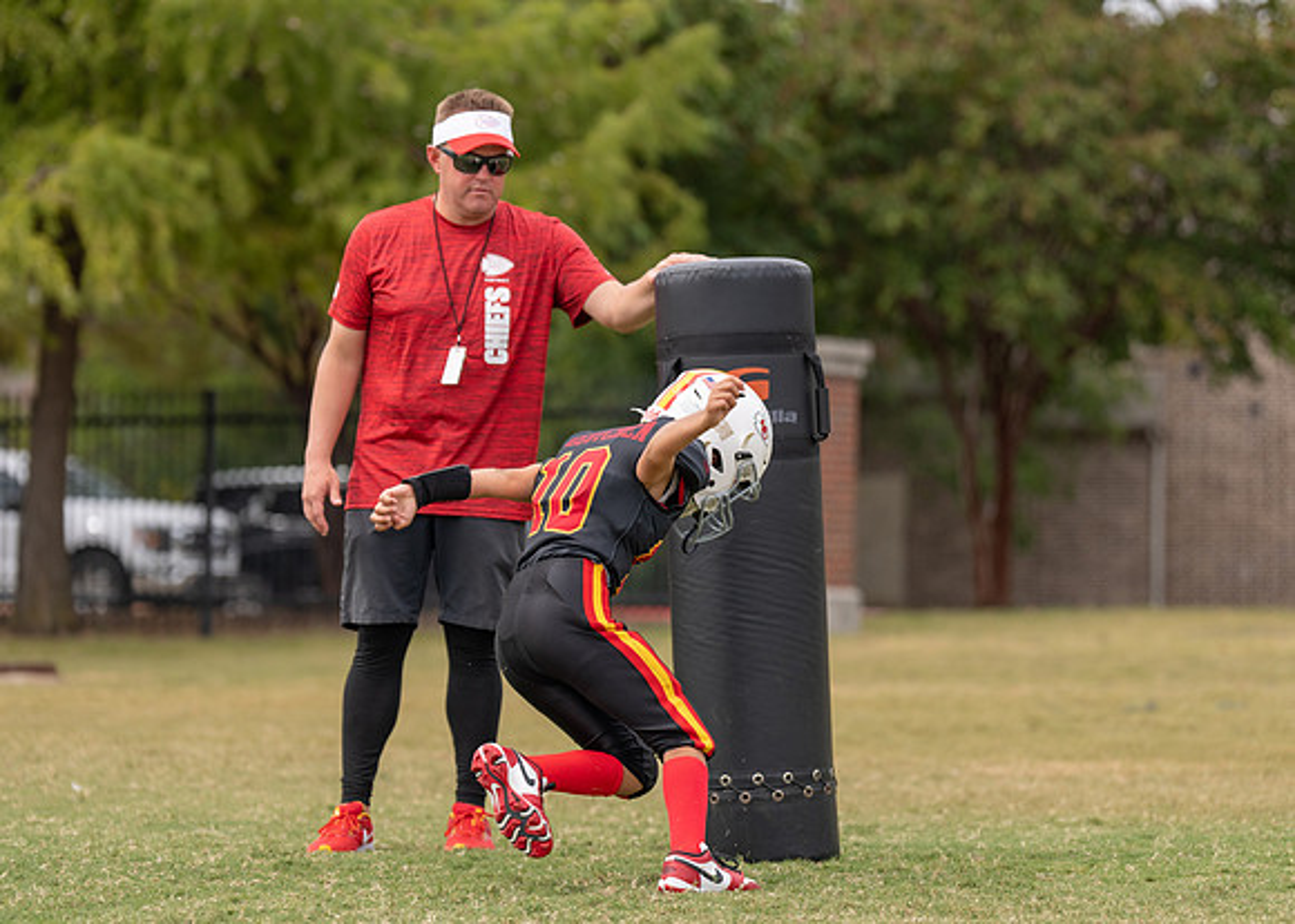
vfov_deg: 9.6
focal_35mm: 150
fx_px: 5515
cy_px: 443
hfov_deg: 13.4
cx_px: 592
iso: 100
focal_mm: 129
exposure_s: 1/1600
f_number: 2.8
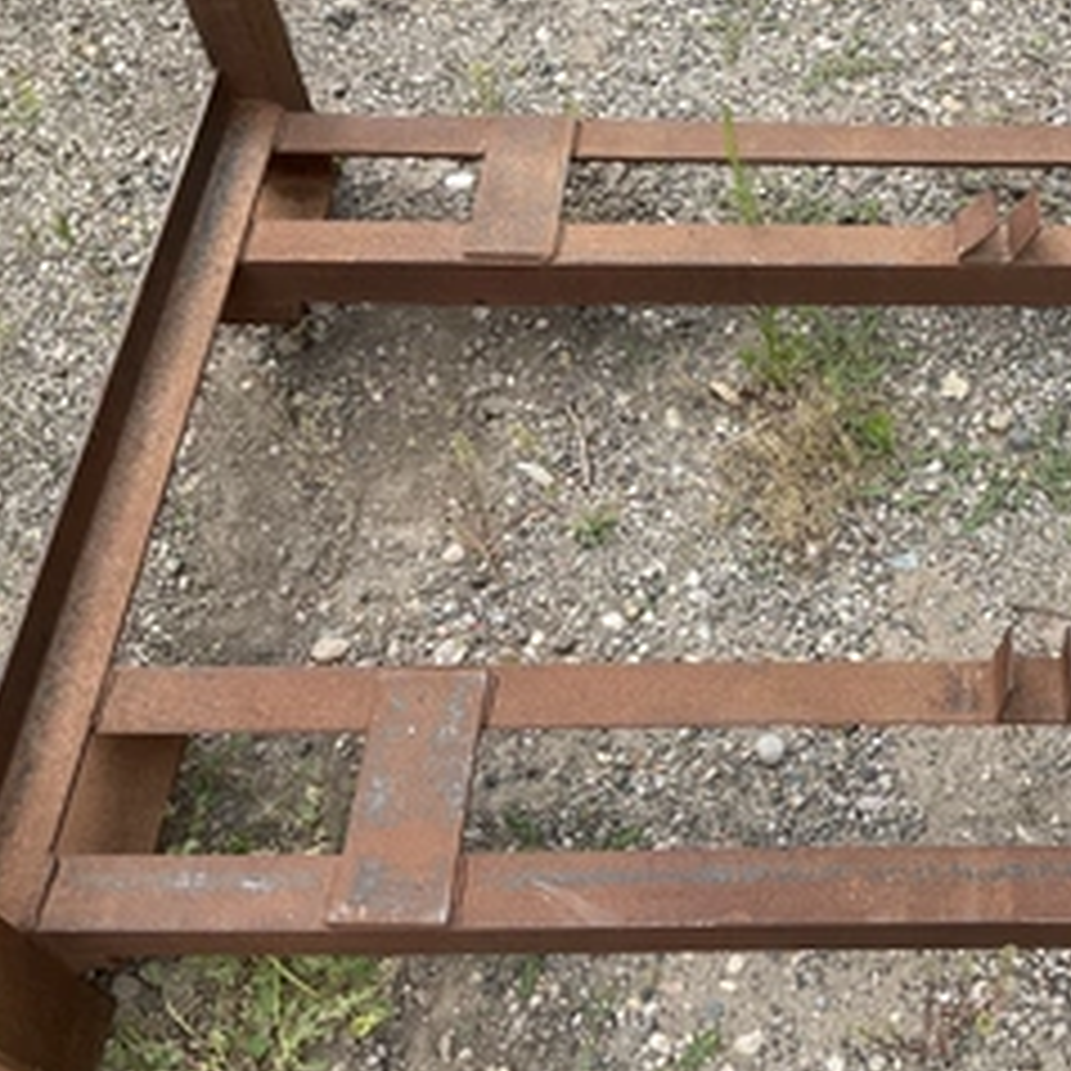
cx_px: 868
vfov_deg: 39.1
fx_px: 1505
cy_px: 450
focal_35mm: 43
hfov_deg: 37.6
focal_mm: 3
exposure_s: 1/657
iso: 25
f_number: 1.8
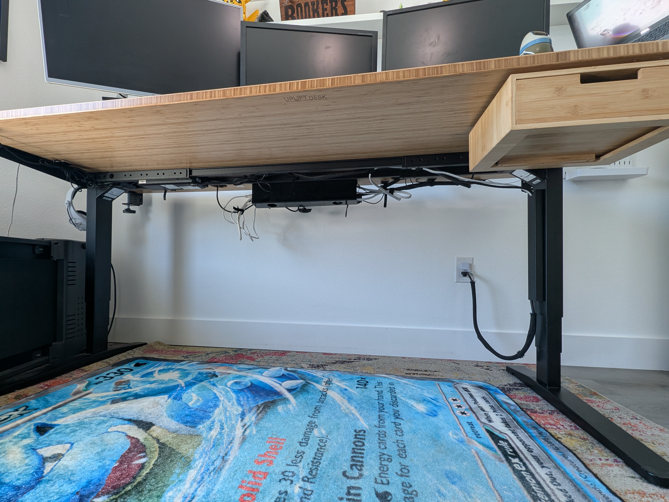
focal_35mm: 14
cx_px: 324
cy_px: 271
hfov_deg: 102.0
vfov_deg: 85.5
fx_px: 271
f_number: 2.2
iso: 52
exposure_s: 1/24
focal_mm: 1.95
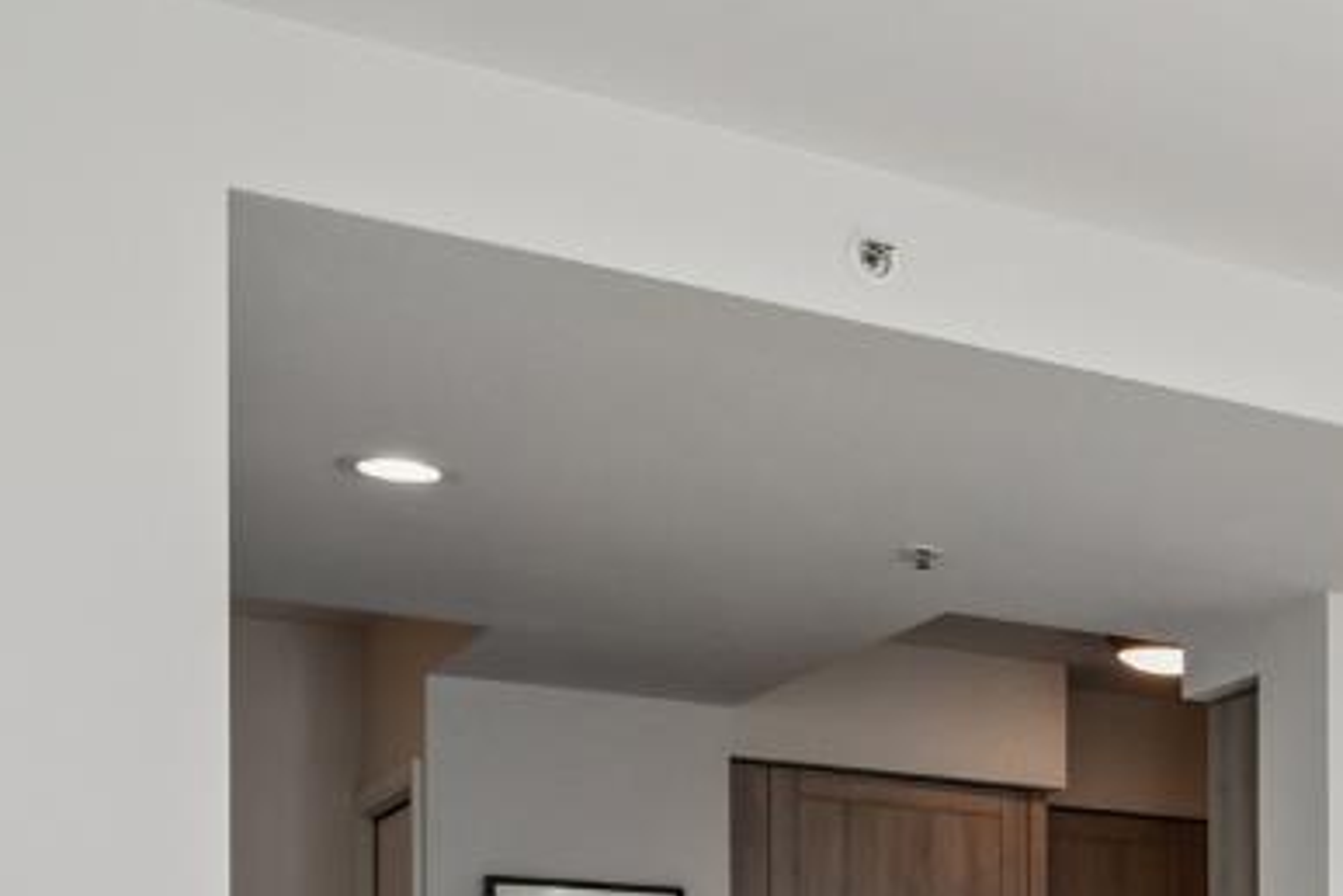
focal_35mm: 62
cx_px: 1742
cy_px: 1167
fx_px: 2313
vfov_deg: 20.1
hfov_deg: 27.2
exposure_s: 1/125
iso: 640
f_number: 8
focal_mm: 16
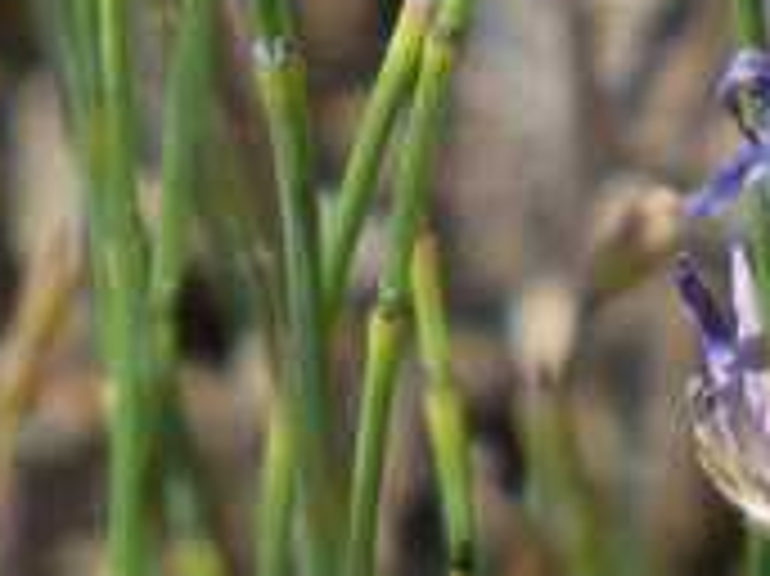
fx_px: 81289
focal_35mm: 3657
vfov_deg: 0.4
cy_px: 72
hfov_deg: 0.5
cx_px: 955
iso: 80
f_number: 5.6
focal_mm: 174.8
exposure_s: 1/320
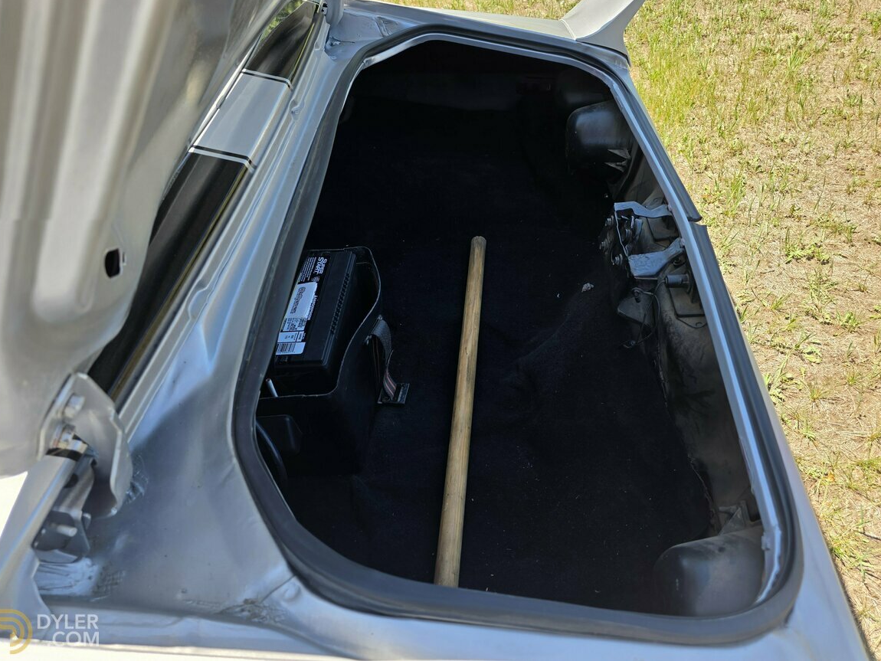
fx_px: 611
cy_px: 317
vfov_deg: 56.8
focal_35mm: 24
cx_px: 436
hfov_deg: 71.6
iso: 12
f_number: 1.7
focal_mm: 6.3
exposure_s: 1/145
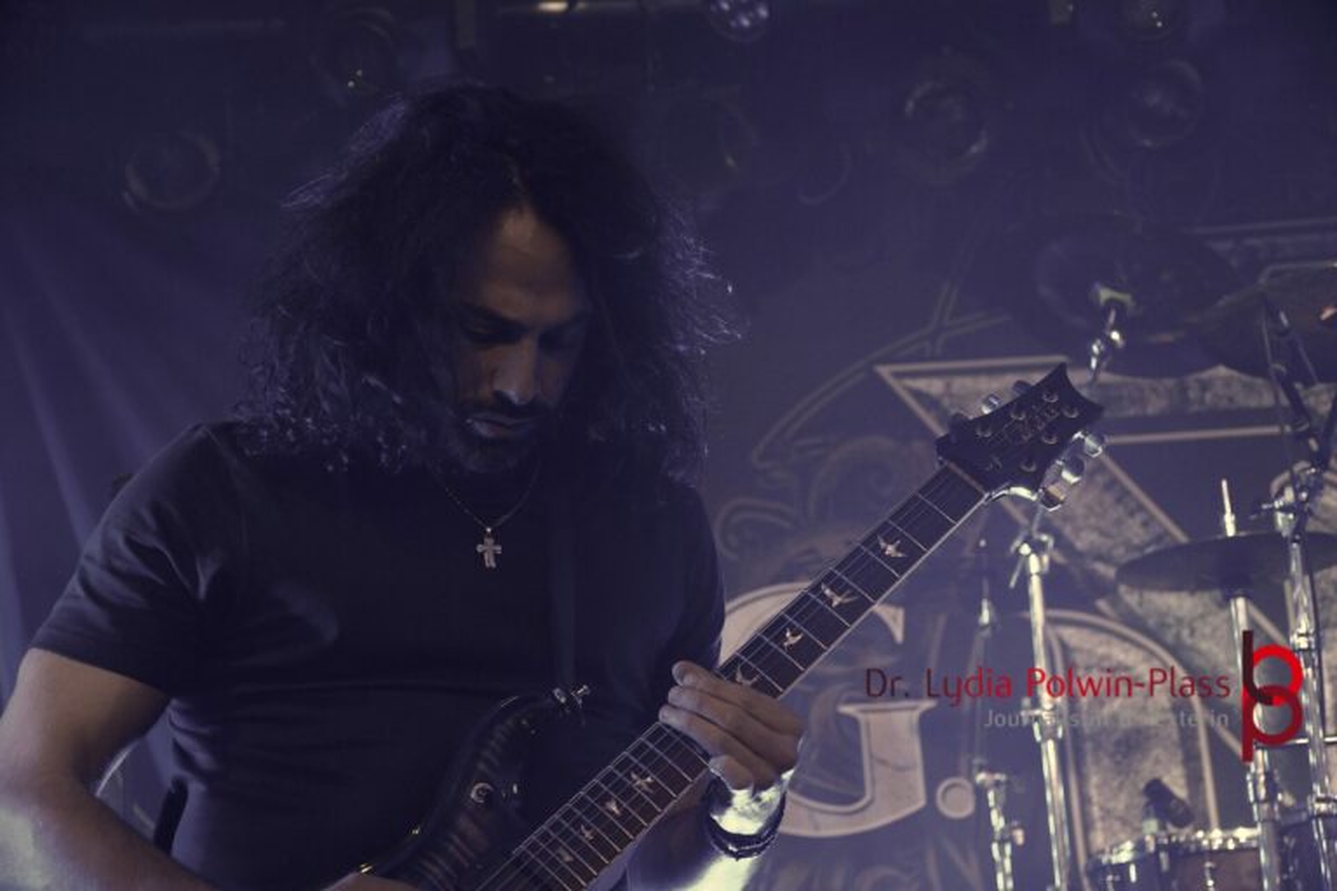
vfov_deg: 19.7
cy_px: 446
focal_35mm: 69
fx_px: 2562
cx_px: 668
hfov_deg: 29.2
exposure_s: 1/160
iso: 3200
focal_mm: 46
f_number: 4.5
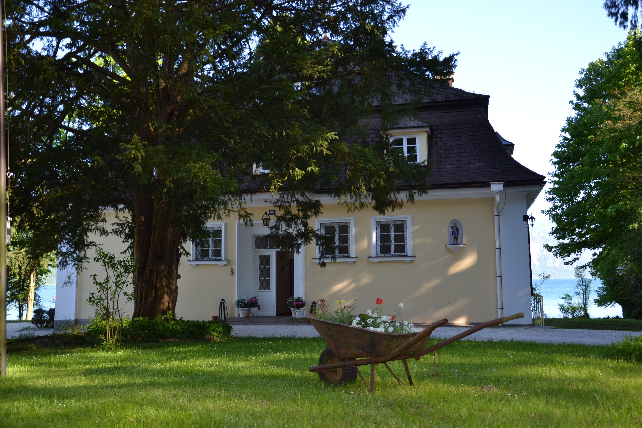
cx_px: 321
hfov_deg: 53.1
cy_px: 214
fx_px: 642
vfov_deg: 36.9
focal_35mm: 36
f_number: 4
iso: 110
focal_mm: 24
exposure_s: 1/125
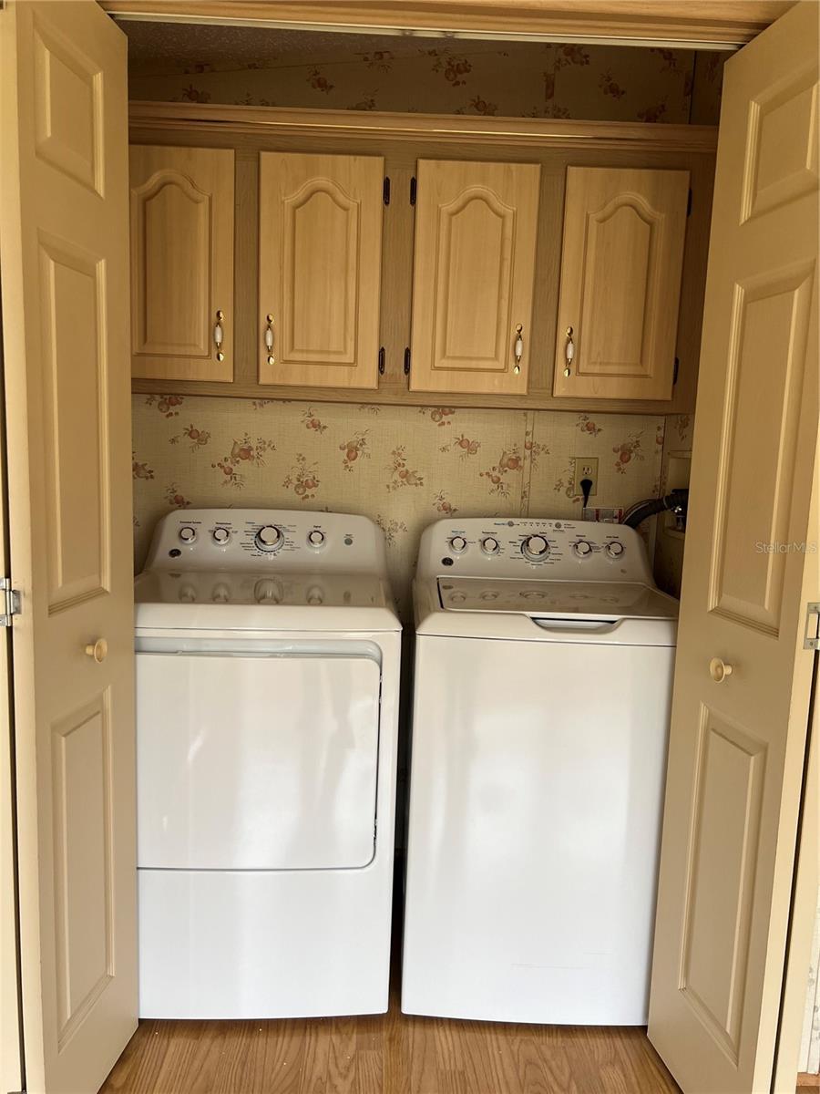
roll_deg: -2.3
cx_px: 410
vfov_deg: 67.3
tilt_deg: -8.1
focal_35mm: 26
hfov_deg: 53.1
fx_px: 821
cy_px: 547
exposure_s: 1/121
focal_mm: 5.7
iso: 100
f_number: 1.5
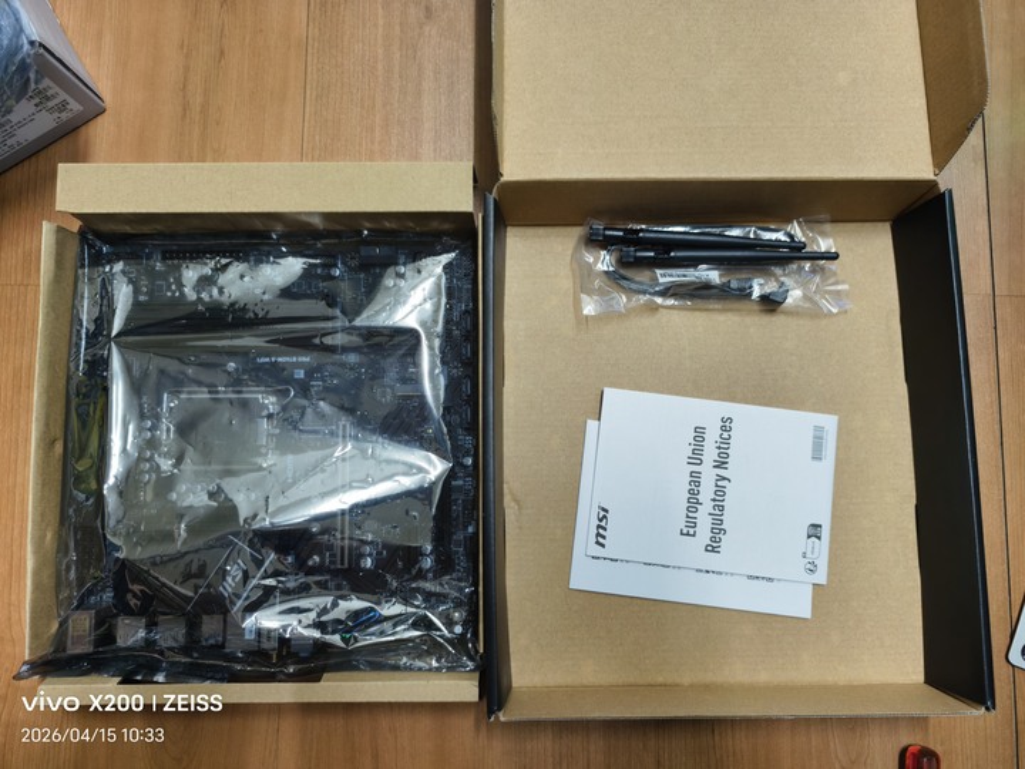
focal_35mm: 23
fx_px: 681
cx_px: 512
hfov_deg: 73.9
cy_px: 384
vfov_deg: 58.9
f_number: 1.57
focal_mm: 5.6
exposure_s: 1/60
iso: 535
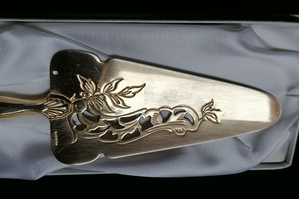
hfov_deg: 48.5
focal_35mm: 40
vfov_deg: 33.4
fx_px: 332
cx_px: 149
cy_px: 104
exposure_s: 1/90
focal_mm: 4.75
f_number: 1.8
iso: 64
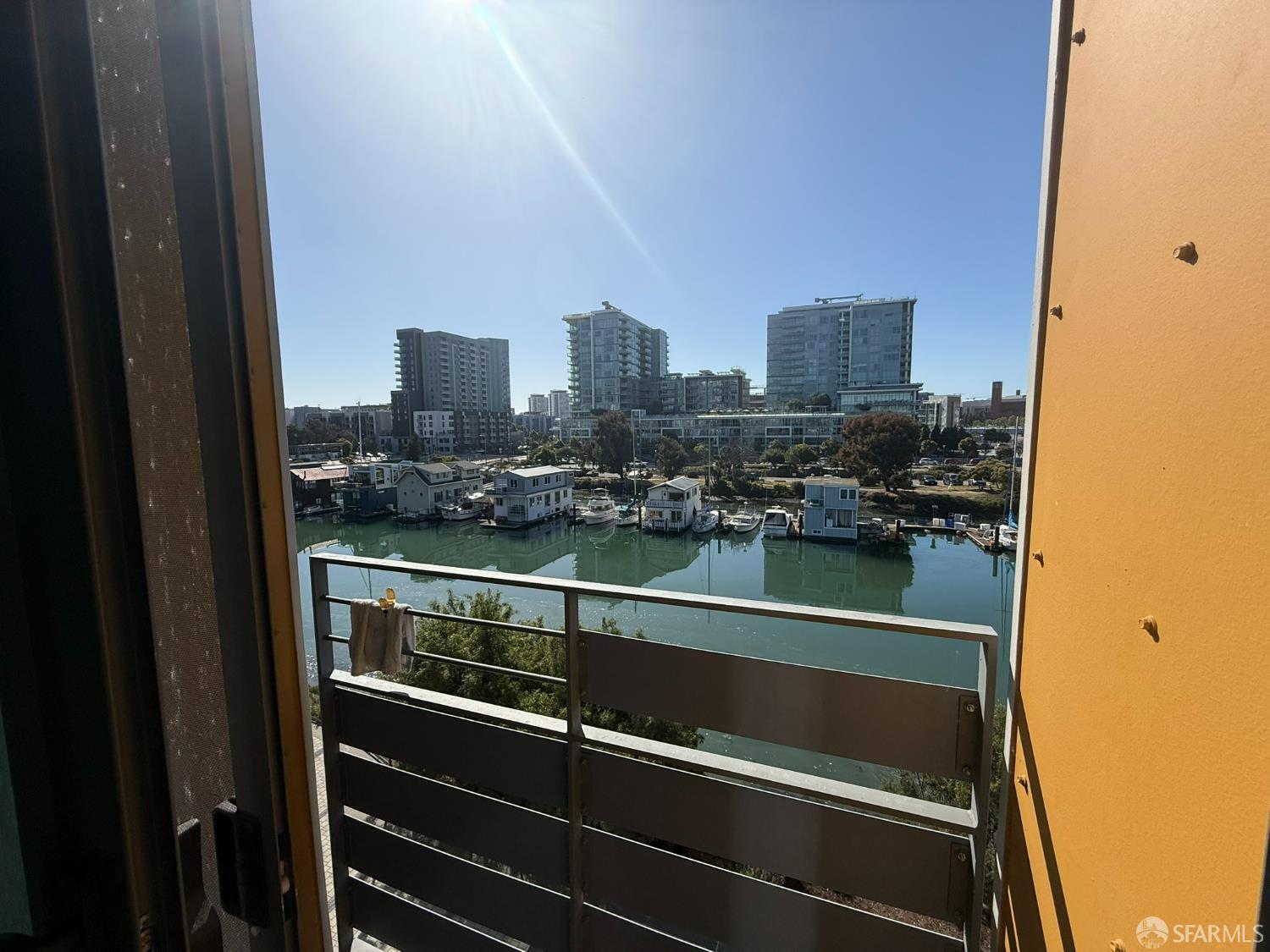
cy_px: 476
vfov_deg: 85.7
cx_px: 635
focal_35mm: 14
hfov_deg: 102.1
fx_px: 514
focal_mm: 2.22
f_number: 2.2
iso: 50
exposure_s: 1/4425
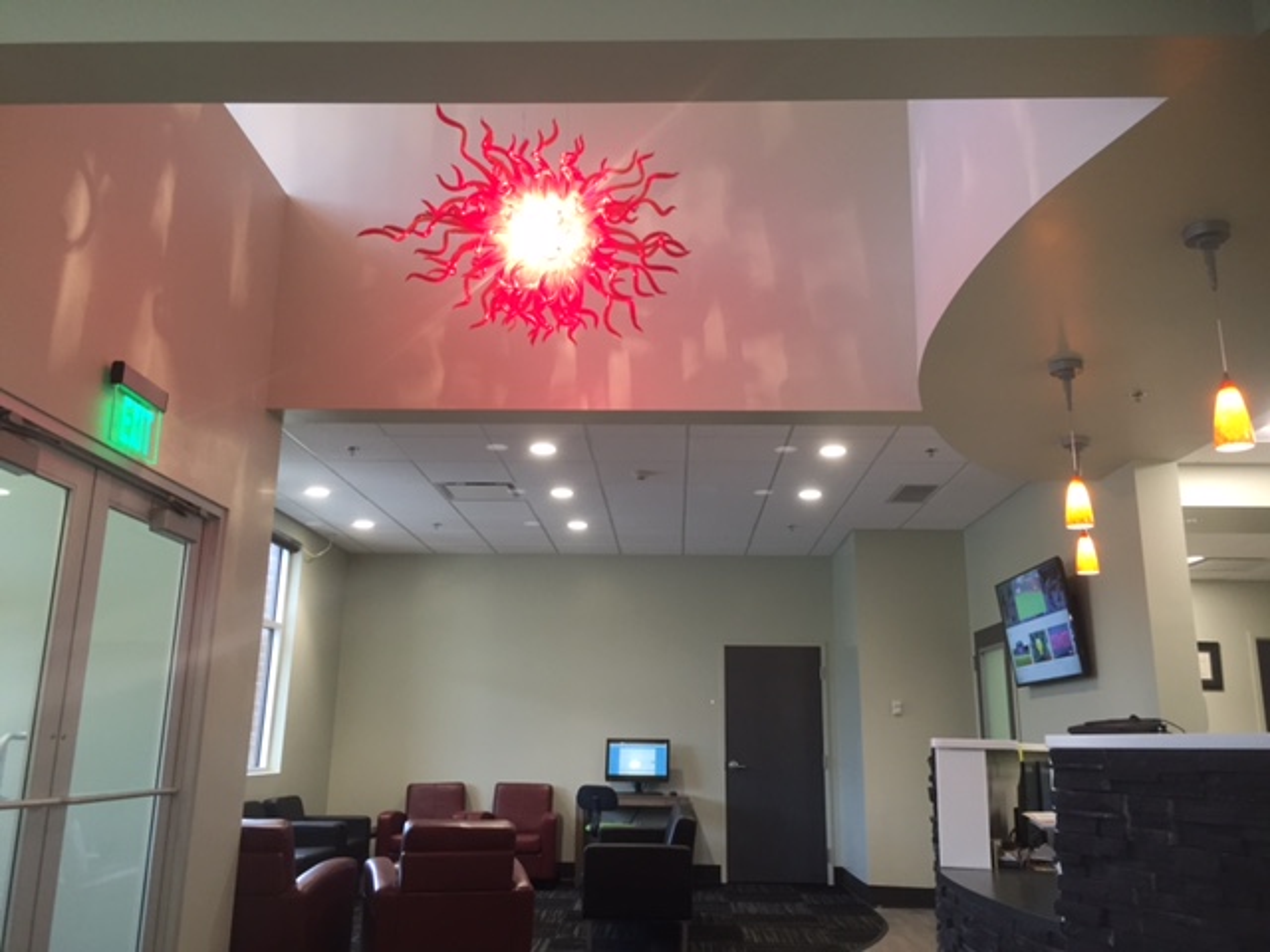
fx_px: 1064
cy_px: 476
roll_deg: -0.9
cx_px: 635
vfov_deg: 48.2
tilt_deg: +13.6
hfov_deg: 61.7
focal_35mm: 29
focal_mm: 4.15
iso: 125
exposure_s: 1/30
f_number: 2.2
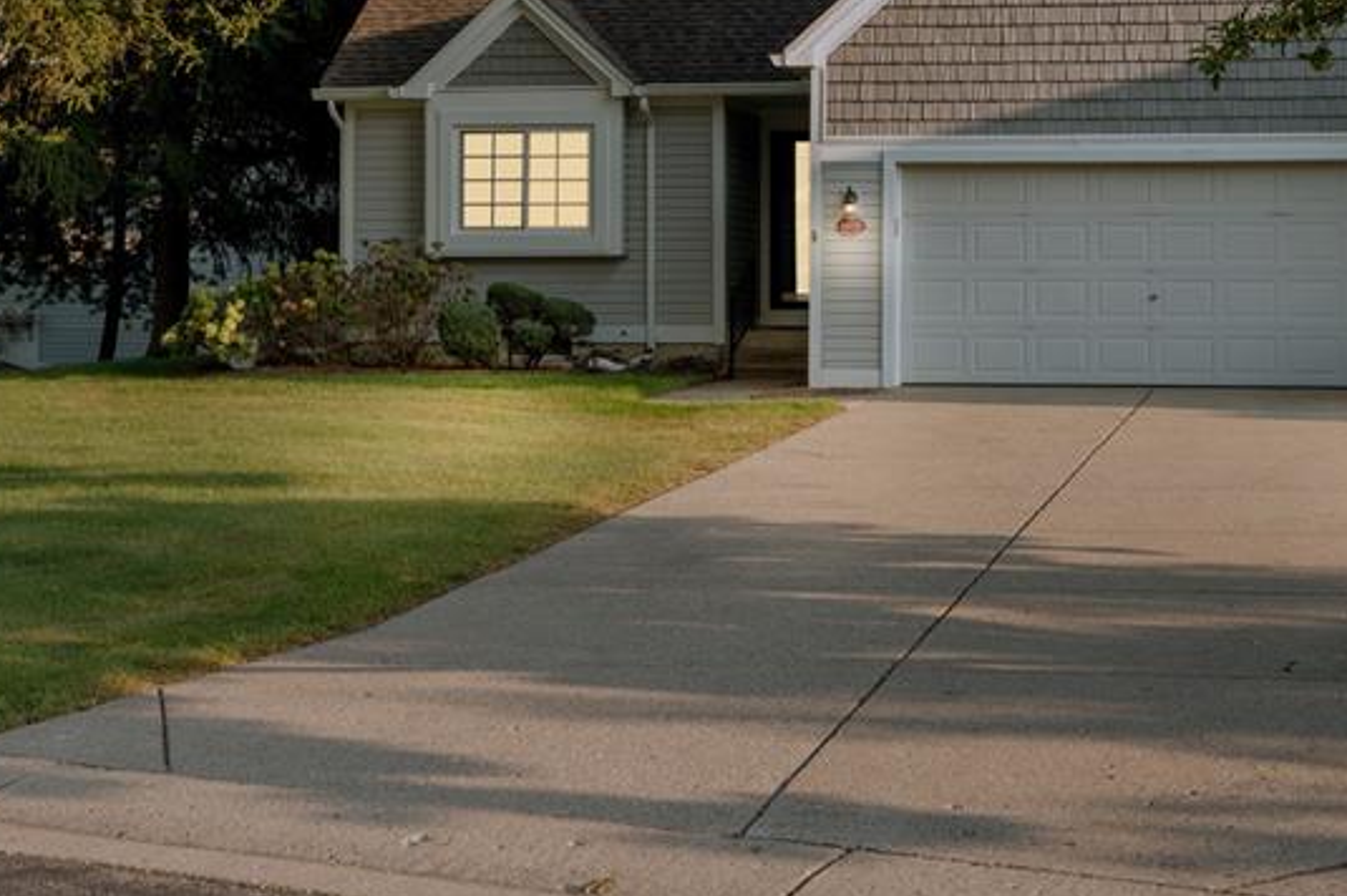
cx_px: 891
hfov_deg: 29.9
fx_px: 2505
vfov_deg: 20.2
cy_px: 274
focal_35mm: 67
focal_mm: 35
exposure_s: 1/13
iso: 100
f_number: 8
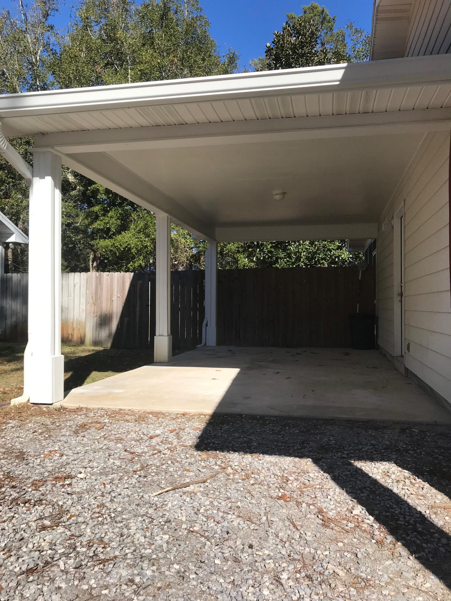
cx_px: 226
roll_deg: -2.0
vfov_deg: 63.4
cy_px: 300
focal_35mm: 28
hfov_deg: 49.7
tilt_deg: +1.4
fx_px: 486
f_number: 1.8
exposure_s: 1/2179
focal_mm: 3.99
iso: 20
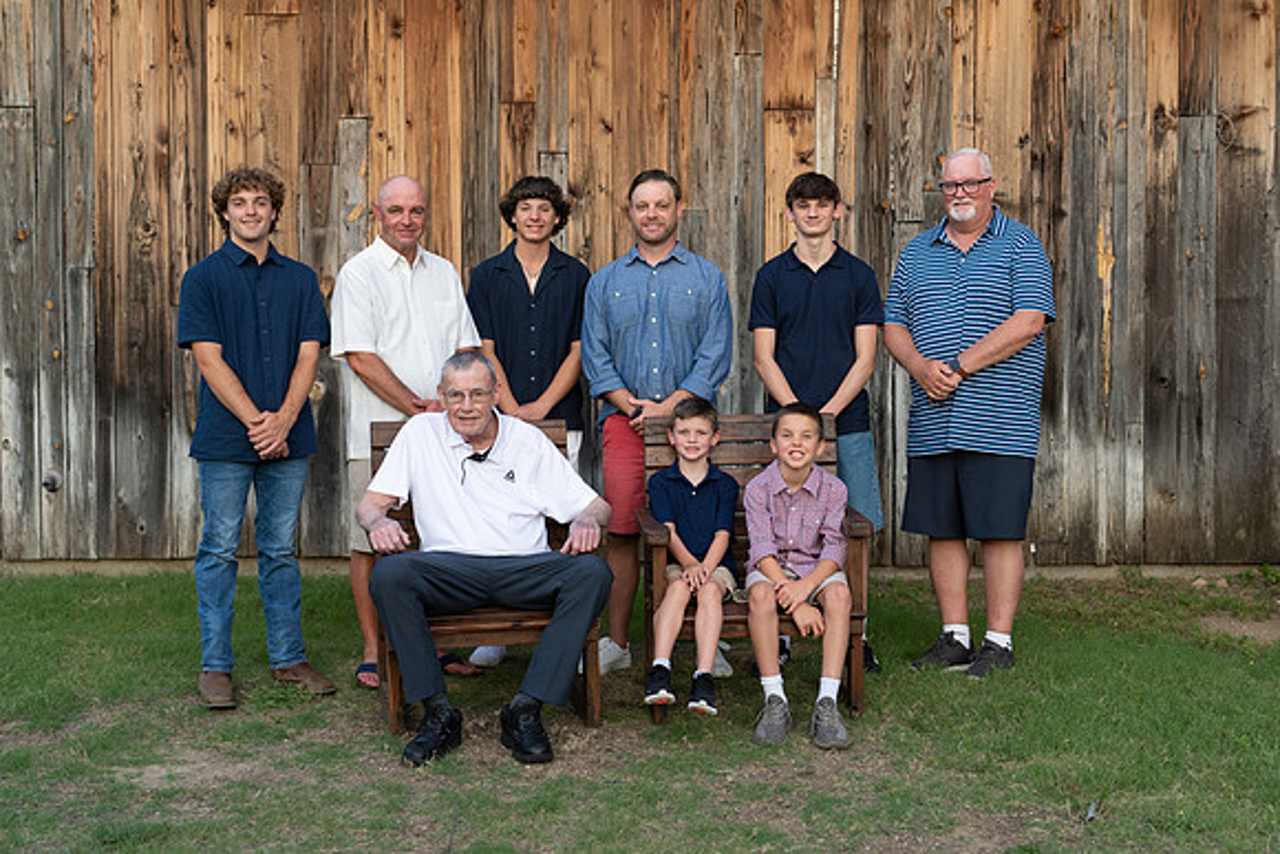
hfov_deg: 39.2
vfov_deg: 26.7
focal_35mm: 51
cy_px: 430
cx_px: 647
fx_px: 1799
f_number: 2.8
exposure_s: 1/500
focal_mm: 50
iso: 200
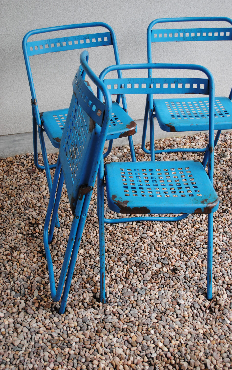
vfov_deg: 46.2
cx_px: 114
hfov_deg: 29.9
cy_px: 185
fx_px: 435
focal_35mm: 43
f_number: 4.5
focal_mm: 28
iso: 200
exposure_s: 1/50
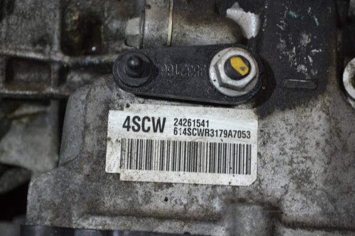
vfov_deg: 16.1
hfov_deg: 24.1
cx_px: 177
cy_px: 117
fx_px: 833
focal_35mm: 85
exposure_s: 1/30
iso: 1100
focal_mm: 55
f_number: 5.6
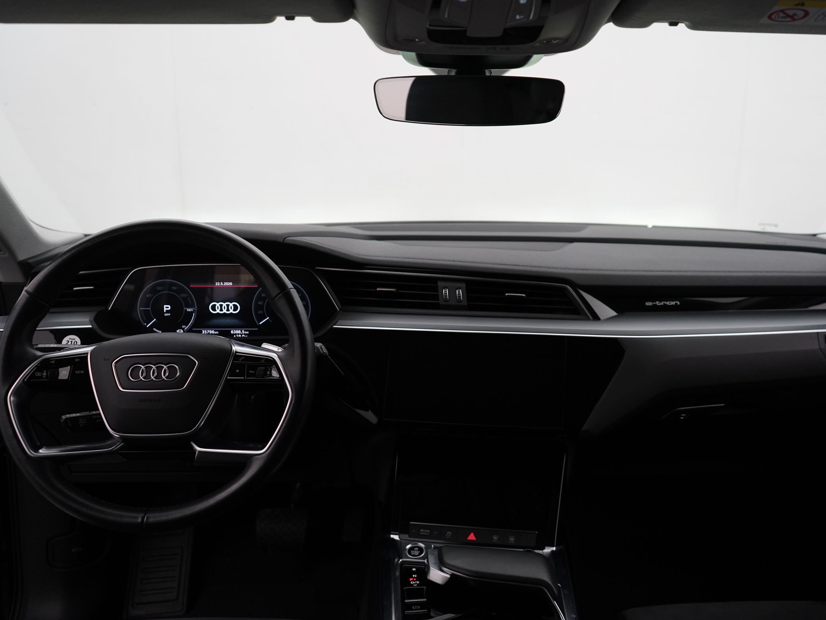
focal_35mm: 32
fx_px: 764
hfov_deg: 56.6
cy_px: 314
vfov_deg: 44.2
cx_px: 470
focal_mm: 28
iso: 2500
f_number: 3.5
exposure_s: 1/160
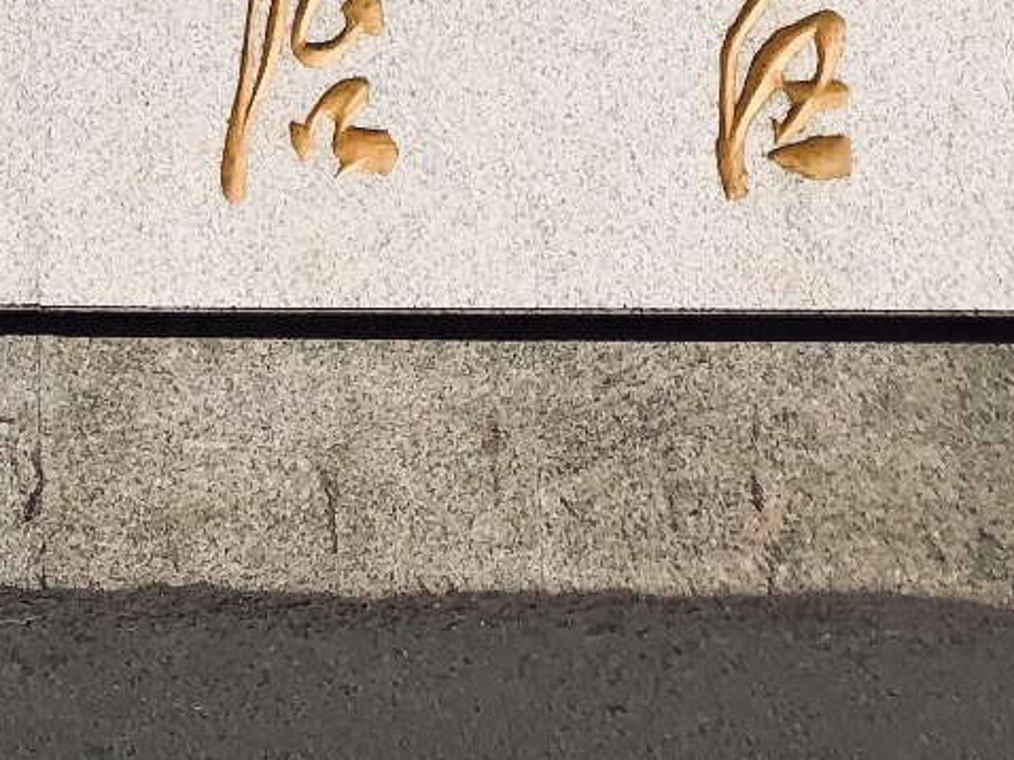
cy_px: -830
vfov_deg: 11.1
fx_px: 3513
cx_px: -286
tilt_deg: +8.0
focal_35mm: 120
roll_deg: +0.2
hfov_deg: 15.7
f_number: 1.8
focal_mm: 3.99
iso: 20
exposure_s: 1/3205
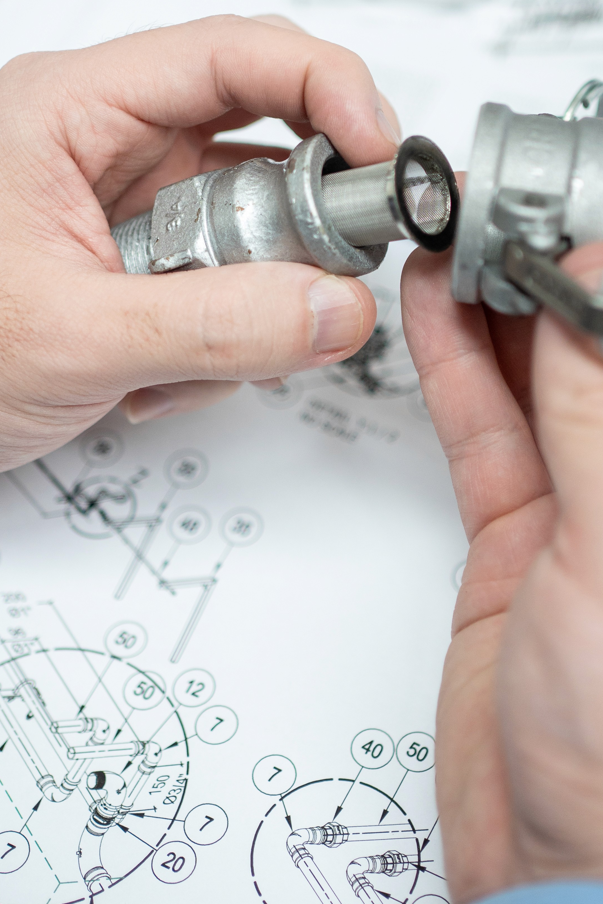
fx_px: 1859
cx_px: 423
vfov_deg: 27.2
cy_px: 333
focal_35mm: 74
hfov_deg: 18.4
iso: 500
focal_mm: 35
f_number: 1.8
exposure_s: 1/250
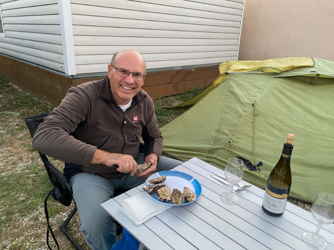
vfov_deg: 53.1
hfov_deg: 67.3
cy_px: 125
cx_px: 167
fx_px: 251
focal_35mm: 26
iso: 640
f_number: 1.8
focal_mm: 4.2
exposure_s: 1/30
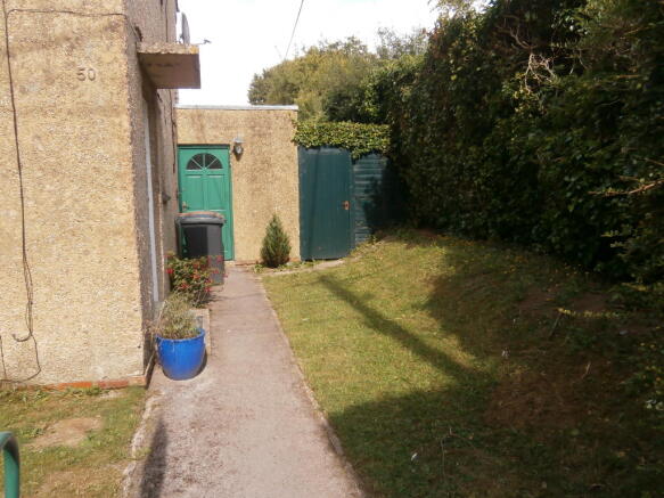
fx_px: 499
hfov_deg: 67.3
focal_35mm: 26
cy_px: 249
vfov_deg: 53.0
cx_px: 332
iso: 80
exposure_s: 1/400
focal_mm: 4.7
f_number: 2.8
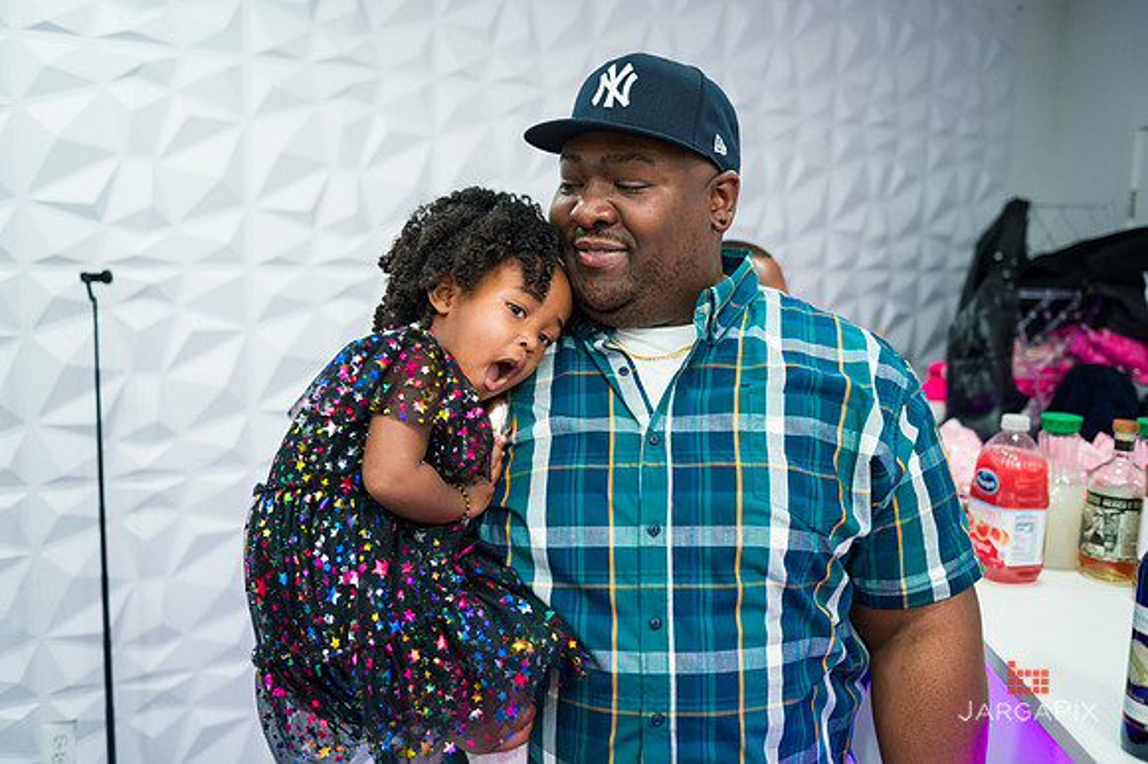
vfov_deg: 38.8
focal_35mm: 34
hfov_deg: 55.8
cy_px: 382
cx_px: 574
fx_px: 1084
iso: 800
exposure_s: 1/160
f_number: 3.2
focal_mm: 34
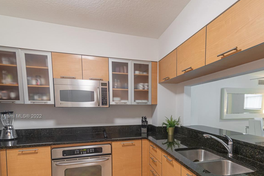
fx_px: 161
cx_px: 151
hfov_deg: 78.1
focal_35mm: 22
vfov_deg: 56.1
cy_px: 117
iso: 1600
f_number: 5
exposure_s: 1/40
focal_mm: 16
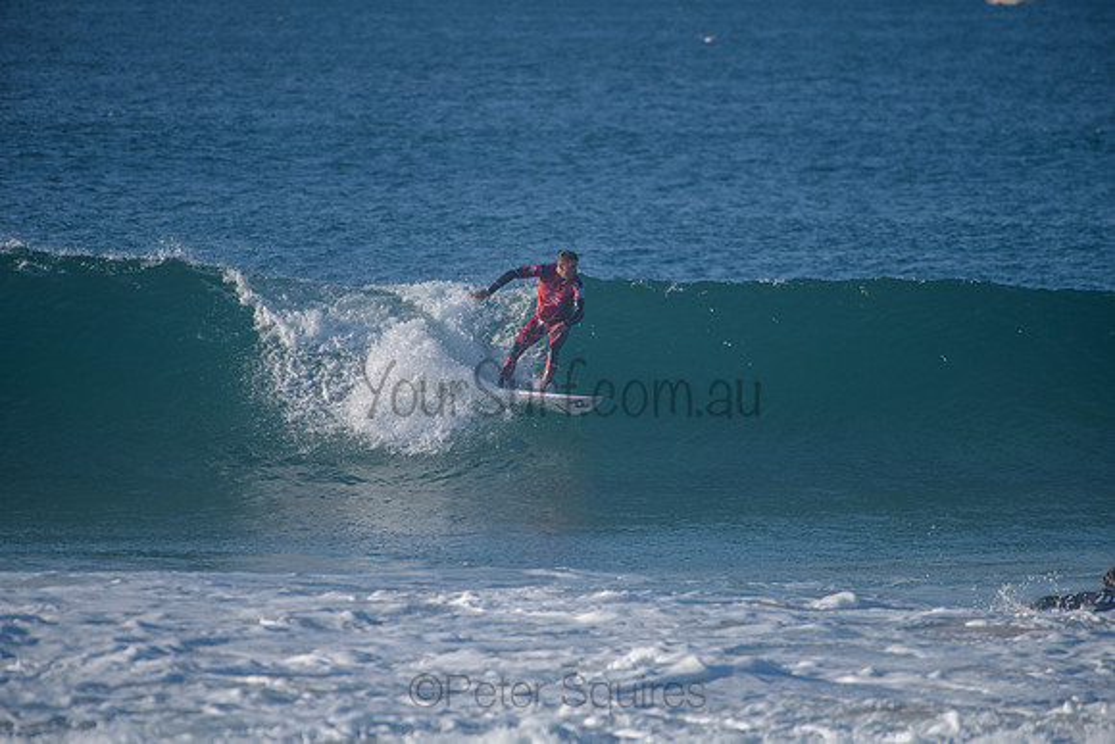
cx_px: 558
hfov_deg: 4.0
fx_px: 16027
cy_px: 372
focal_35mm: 517
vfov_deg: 2.7
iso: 250
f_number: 5.6
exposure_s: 1/2000
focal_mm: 500
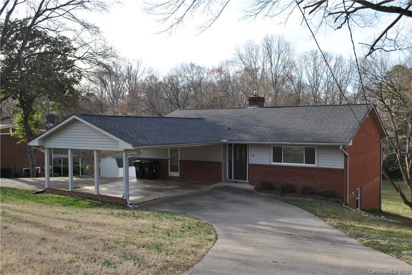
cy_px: 138
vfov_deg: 40.0
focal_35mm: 33
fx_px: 378
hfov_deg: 57.2
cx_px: 206
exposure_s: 1/200
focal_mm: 22
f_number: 7.1
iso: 100
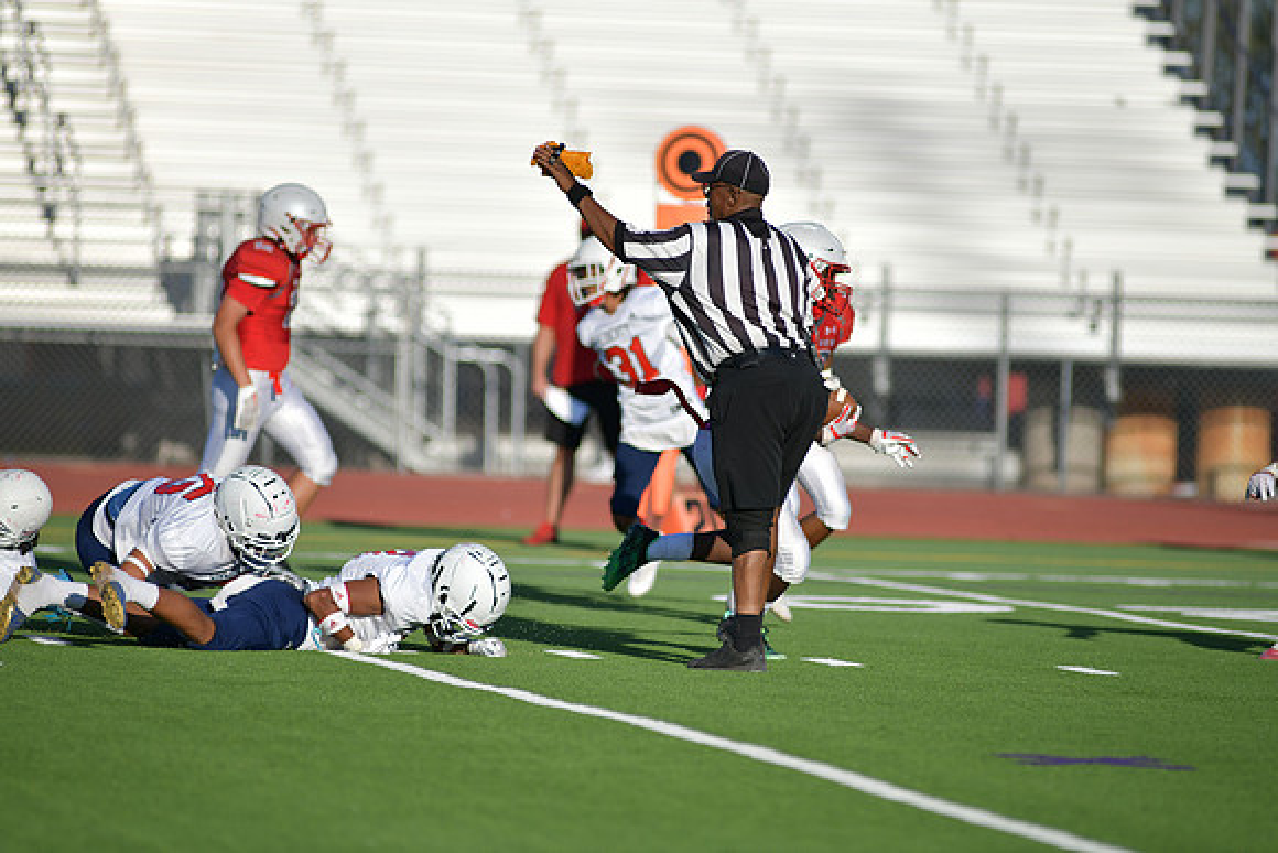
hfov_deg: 6.9
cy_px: 426
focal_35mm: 300
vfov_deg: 4.6
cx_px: 639
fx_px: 10652
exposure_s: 1/2000
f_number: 3.5
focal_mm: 300
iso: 64
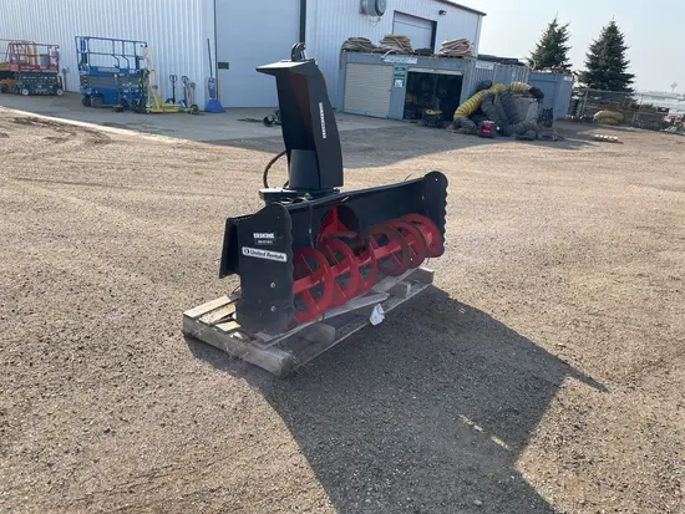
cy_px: 257
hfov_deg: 67.3
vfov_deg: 53.1
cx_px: 342
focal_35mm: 26
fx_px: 515
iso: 32
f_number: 1.6
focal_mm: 4.2
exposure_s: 1/1473
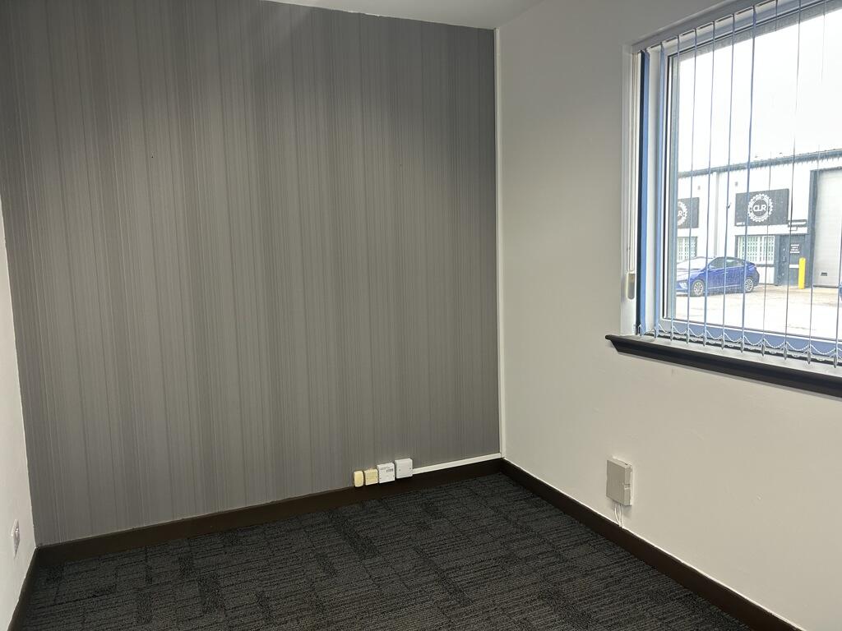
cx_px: 421
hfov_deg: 67.3
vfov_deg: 53.1
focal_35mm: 26
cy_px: 316
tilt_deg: -5.5
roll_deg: +2.0
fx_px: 632
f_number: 1.5
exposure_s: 1/100
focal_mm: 5.7
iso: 80
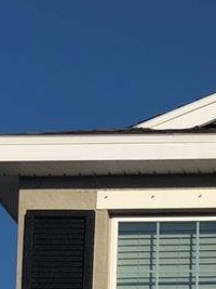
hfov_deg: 5.6
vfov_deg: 7.4
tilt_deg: +9.4
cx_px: 462
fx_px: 2132
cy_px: 574
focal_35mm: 256
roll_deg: -1.6
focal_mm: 6.6
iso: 20
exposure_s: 1/1845
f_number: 2.8
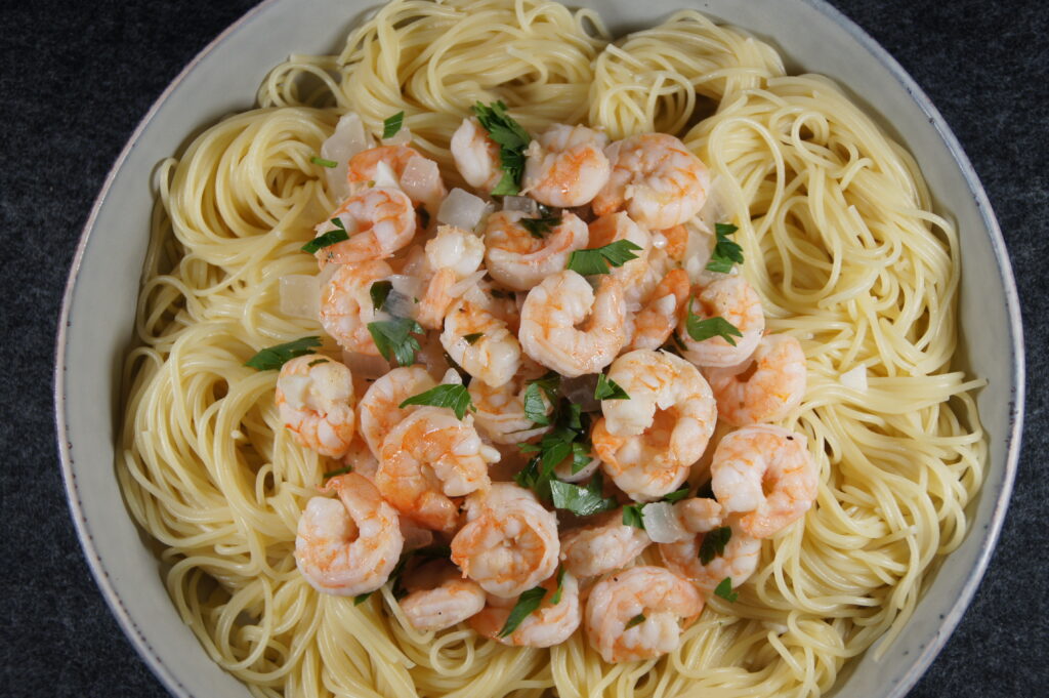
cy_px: 349
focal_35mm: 90
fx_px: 2620
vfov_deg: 15.2
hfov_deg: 22.6
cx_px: 524
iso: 100
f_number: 5.6
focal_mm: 60
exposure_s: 1/125
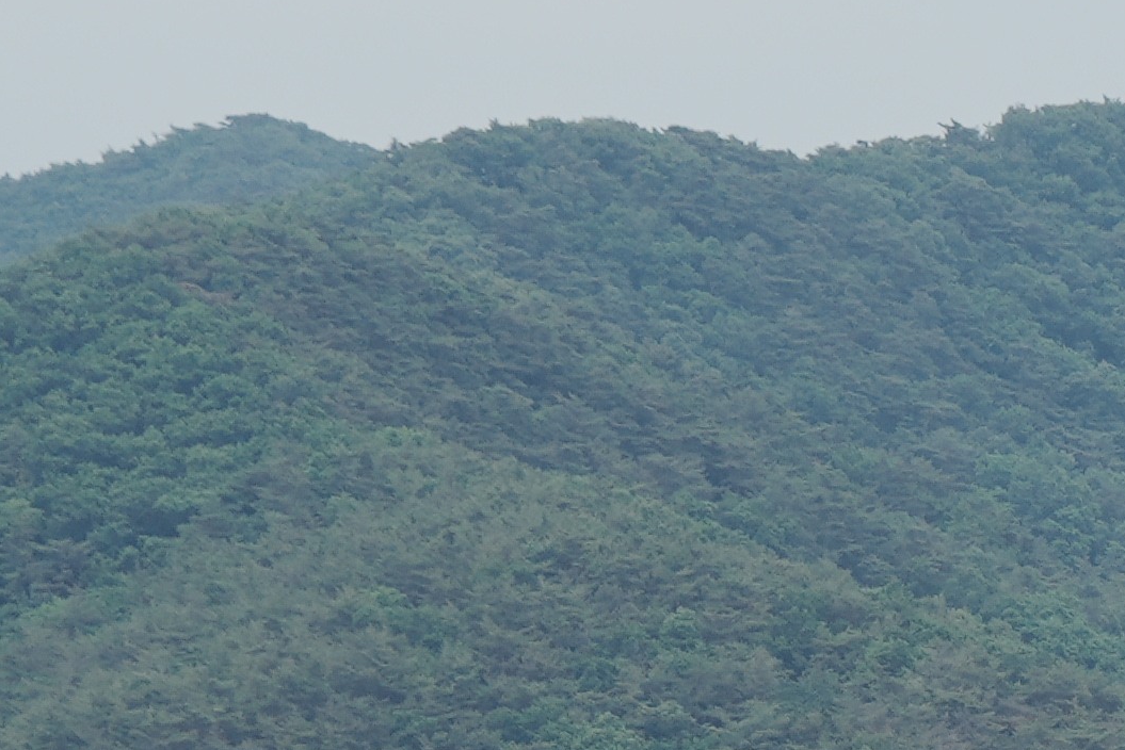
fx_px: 13284
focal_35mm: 425
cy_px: 2152
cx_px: 3393
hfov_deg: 4.6
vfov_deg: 3.2
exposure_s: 1/20
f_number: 6.3
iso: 200
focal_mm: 64
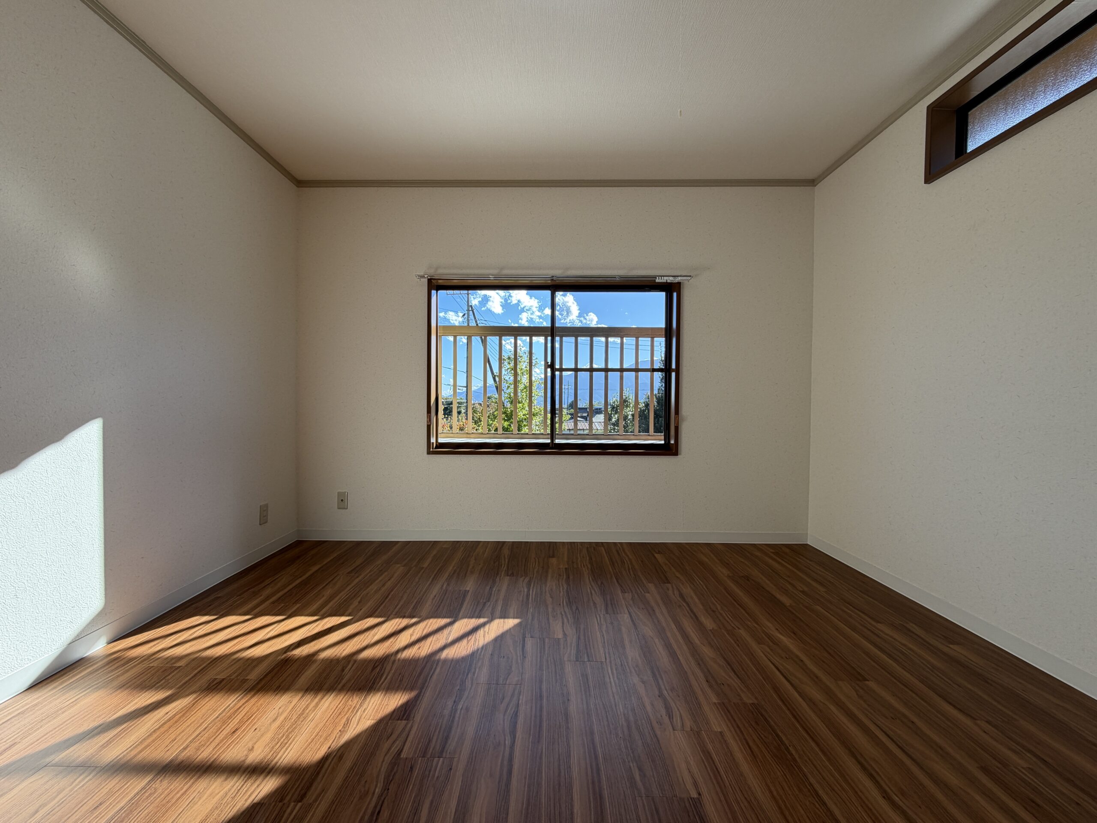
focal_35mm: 14
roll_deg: +0.0
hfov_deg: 102.1
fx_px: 444
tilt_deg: -0.9
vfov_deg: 85.7
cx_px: 548
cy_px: 412
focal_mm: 2.22
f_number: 2.2
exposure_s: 1/100
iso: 20
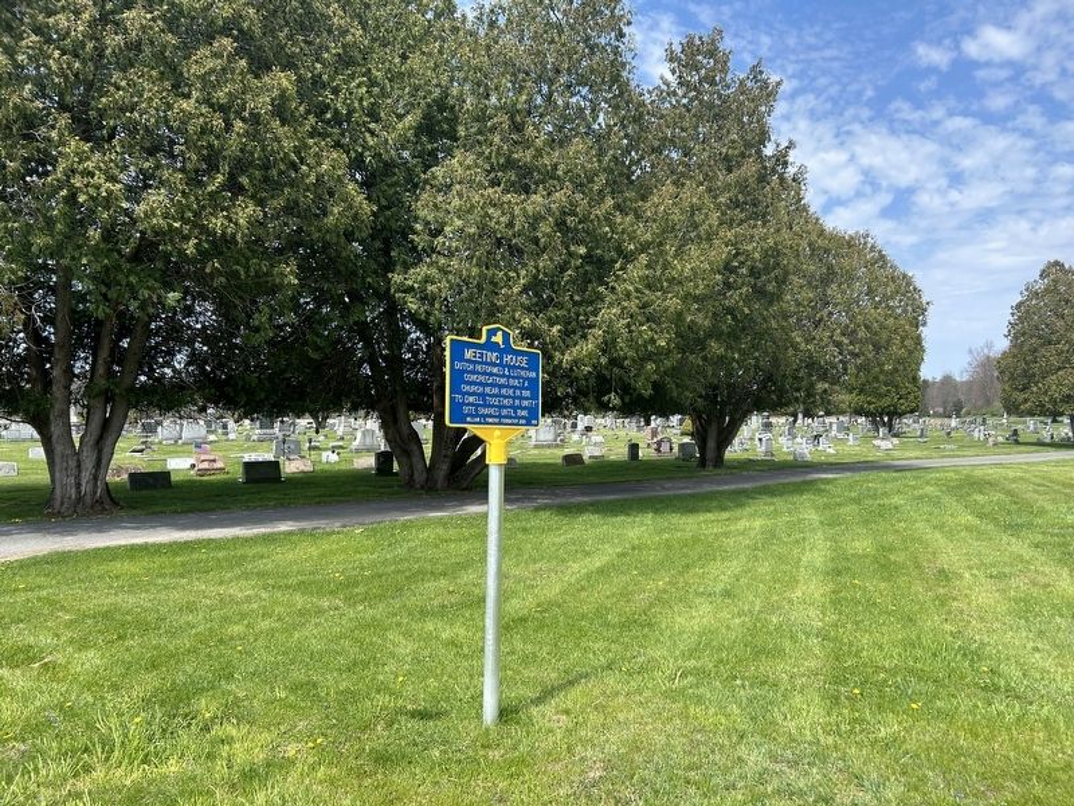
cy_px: 403
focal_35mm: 26
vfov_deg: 53.1
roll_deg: +0.0
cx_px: 537
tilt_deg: +1.2
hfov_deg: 67.3
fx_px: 807
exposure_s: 1/1669
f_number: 1.5
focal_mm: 5.7
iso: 50
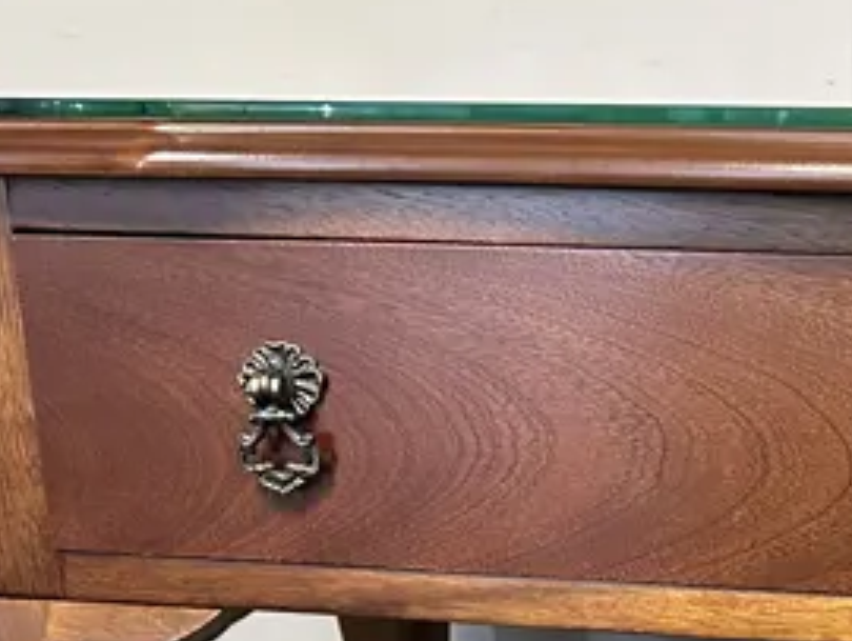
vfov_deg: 15.1
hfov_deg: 20.0
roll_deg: -1.1
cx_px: 1051
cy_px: 966
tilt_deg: -20.0
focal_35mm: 91
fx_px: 2242
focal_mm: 6.86
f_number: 1.78
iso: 500
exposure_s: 1/50
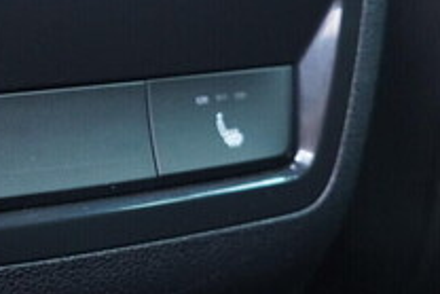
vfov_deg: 14.4
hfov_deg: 21.0
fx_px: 1162
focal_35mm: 95
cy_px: 77
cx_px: 44
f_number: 2.8
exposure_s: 1/40
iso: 2500
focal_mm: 24
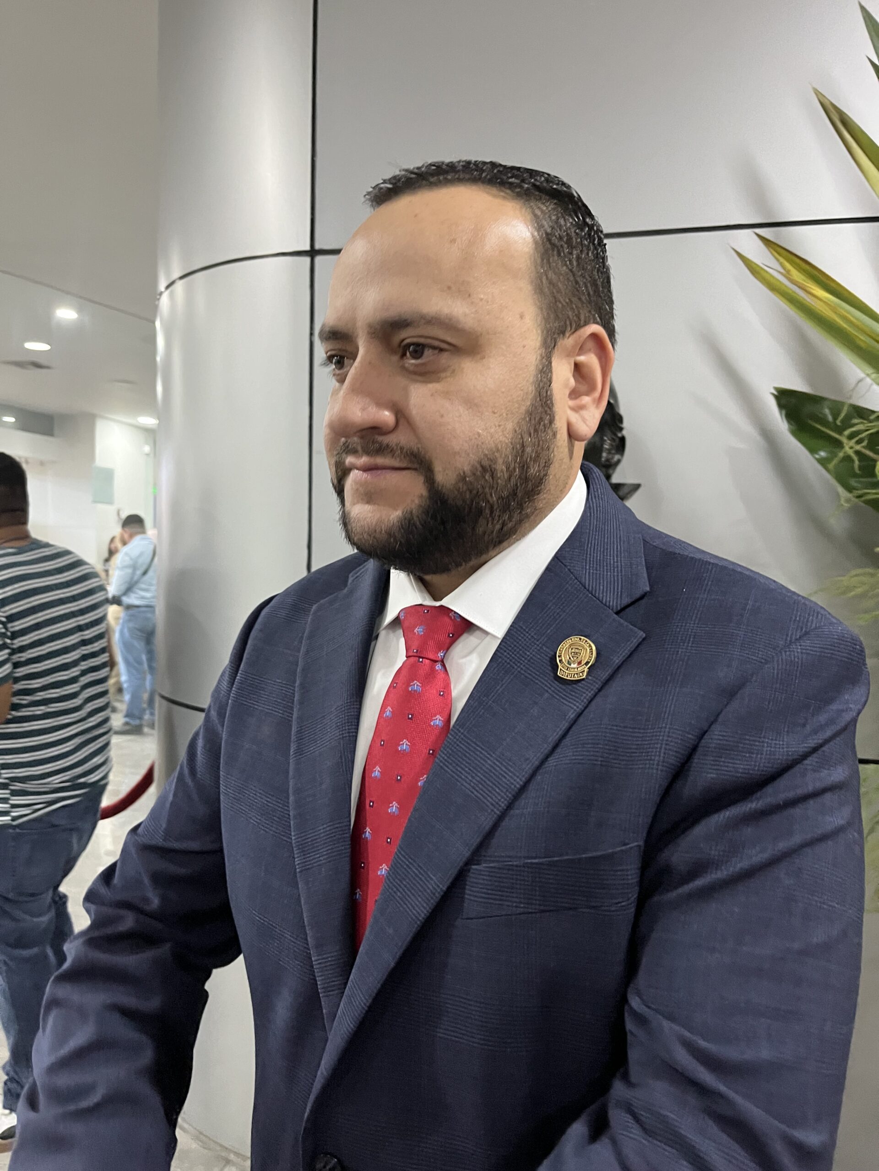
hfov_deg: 53.1
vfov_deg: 67.3
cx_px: 440
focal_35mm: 26
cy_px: 586
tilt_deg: -3.1
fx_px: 880
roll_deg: +0.1
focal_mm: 5.1
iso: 400
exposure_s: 1/40
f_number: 1.6
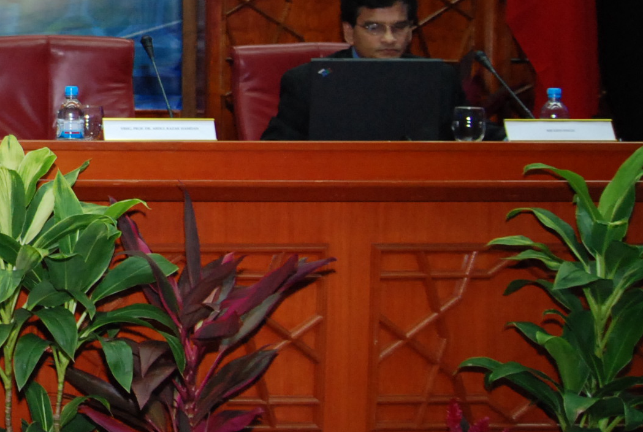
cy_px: 77
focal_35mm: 70
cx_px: -232
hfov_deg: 24.4
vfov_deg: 19.2
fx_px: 1260
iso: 1000
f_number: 2.8
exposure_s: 1/200
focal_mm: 17
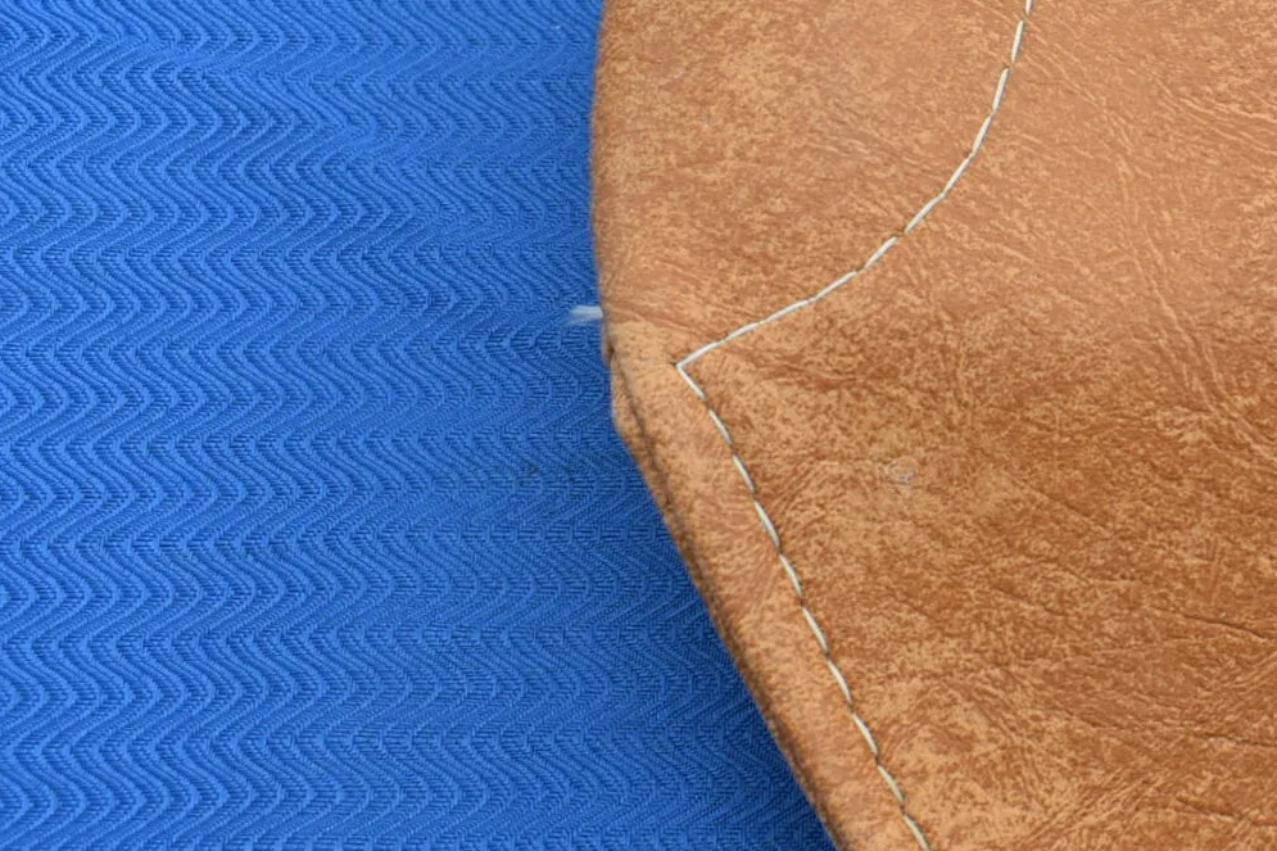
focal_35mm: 85
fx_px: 3014
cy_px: 247
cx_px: 1638
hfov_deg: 21.7
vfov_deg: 16.0
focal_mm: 22
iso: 200
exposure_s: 1/400
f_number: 8
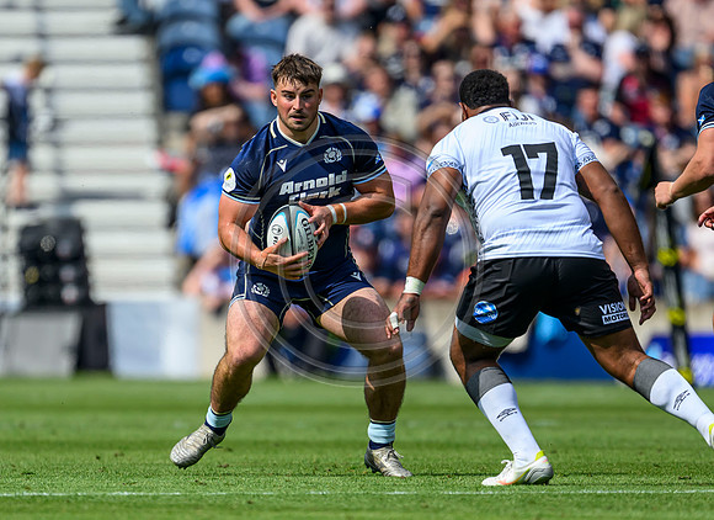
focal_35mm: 1056
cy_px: 376
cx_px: 339
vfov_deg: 1.4
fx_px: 21547
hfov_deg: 1.9
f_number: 4
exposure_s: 1/2500
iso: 500
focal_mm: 560
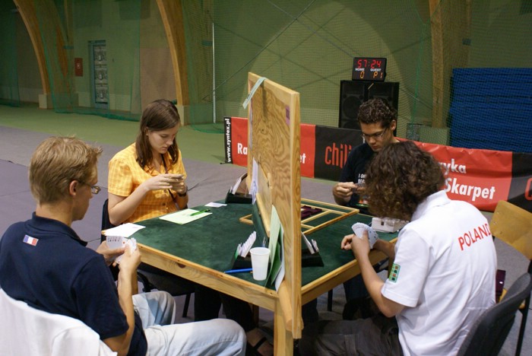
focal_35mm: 36
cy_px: 178
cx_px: 266
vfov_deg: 36.9
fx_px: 532
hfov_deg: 53.1
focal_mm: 24
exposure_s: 1/30
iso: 800
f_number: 5.6
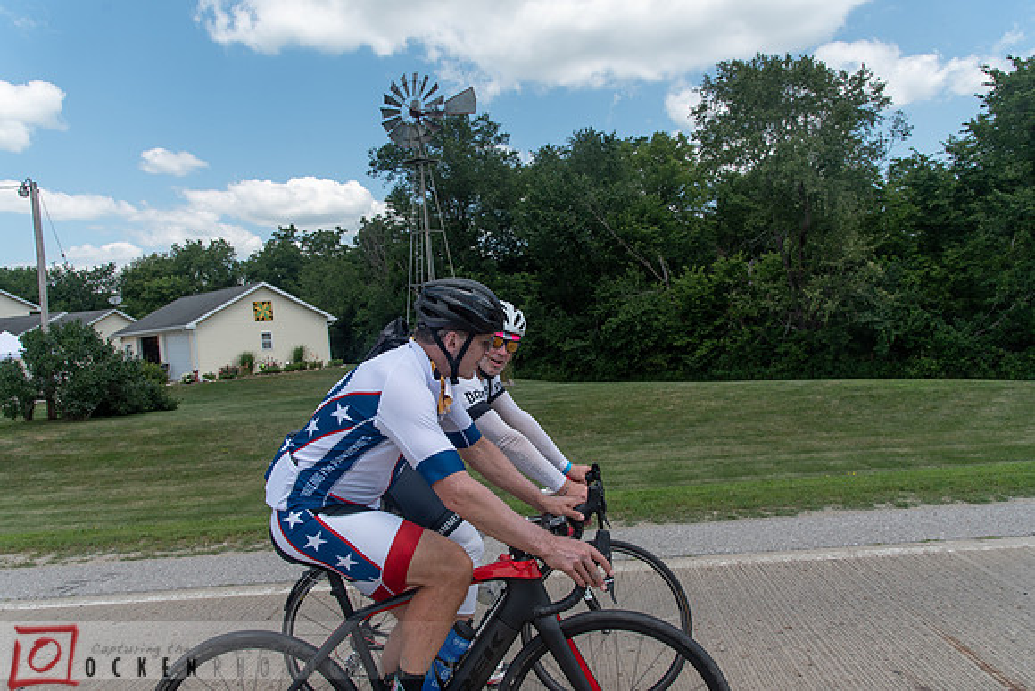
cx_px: 518
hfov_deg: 73.7
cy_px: 346
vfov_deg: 53.2
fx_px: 690
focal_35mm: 24
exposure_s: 1/640
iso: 200
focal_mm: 24
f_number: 6.3
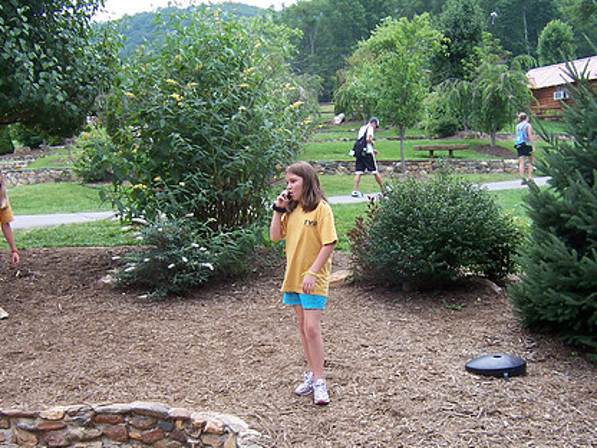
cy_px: 297
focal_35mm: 46
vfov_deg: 31.3
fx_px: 793
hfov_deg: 41.2
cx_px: 291
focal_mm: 5.5
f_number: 3.4
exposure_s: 1/250
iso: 80
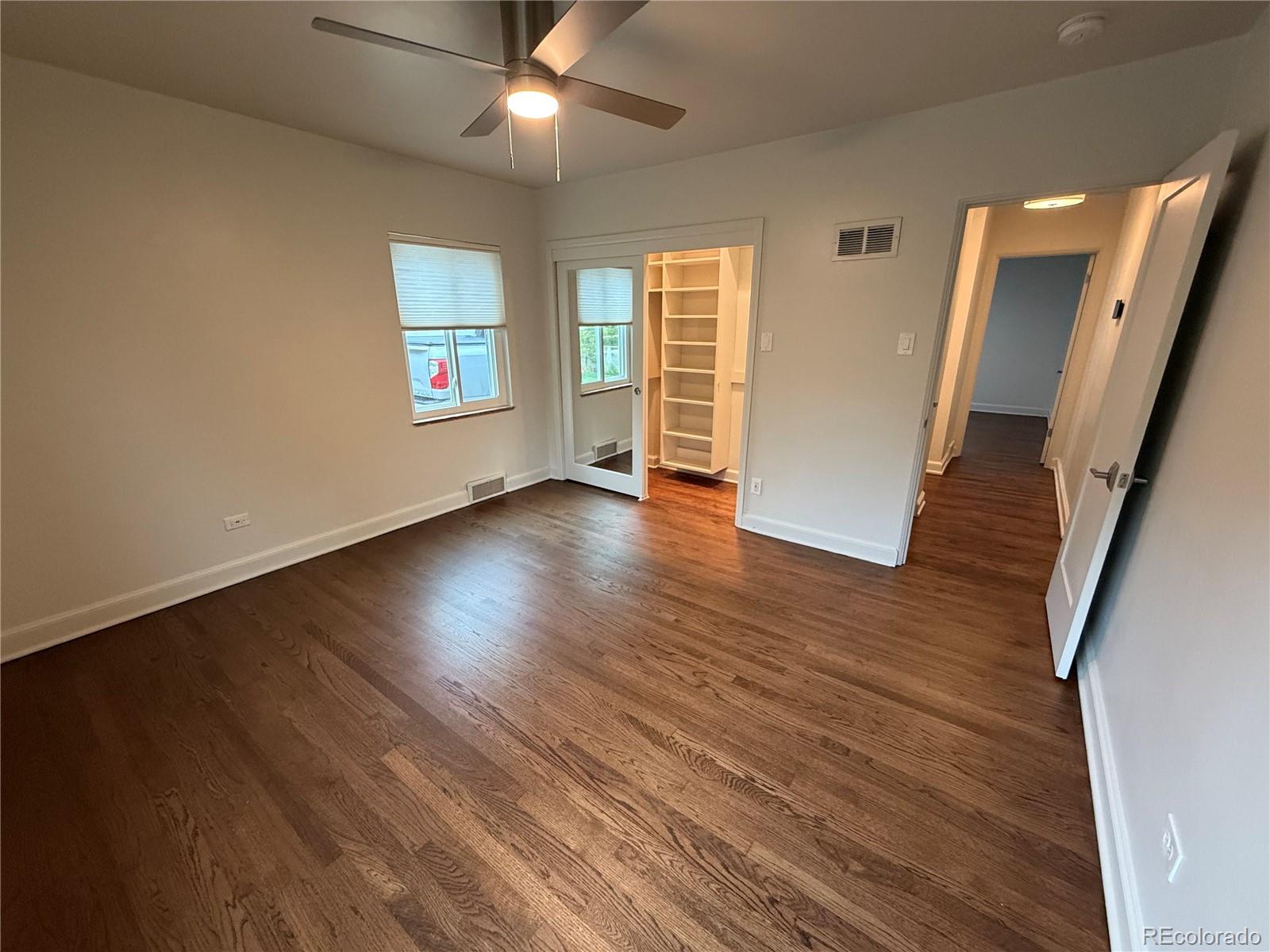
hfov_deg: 102.1
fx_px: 514
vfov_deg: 85.7
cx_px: 635
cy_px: 476
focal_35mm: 14
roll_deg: +0.3
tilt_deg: -17.9
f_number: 2.2
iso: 500
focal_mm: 2.22
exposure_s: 1/60
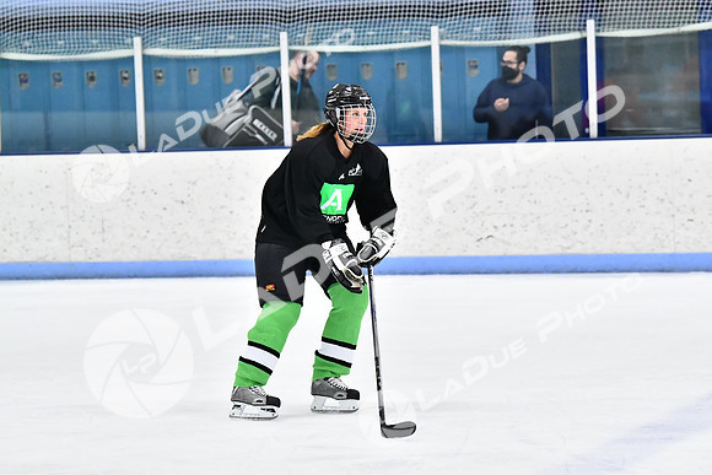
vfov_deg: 7.6
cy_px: 238
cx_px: 356
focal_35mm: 180
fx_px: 3561
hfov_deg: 11.4
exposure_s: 1/1250
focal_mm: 120
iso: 6400
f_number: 2.8
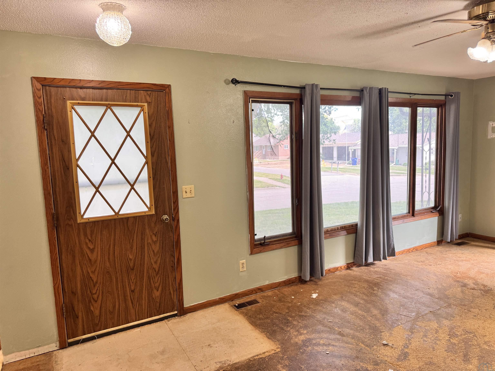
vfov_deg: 56.8
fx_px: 343
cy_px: 186
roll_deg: +1.1
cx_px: 248
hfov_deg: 71.6
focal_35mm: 24
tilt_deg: -7.0
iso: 100
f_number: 1.78
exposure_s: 1/120
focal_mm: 6.76
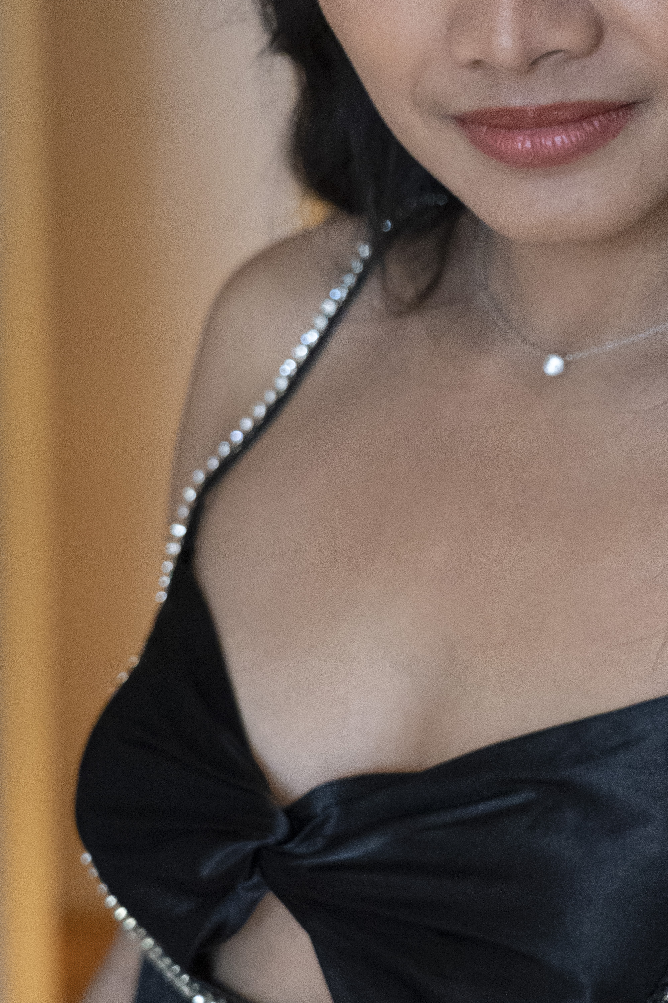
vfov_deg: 20.8
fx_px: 2727
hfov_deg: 13.8
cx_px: 658
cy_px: 383
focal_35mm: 98
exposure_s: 1/160
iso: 10000
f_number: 4
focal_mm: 49
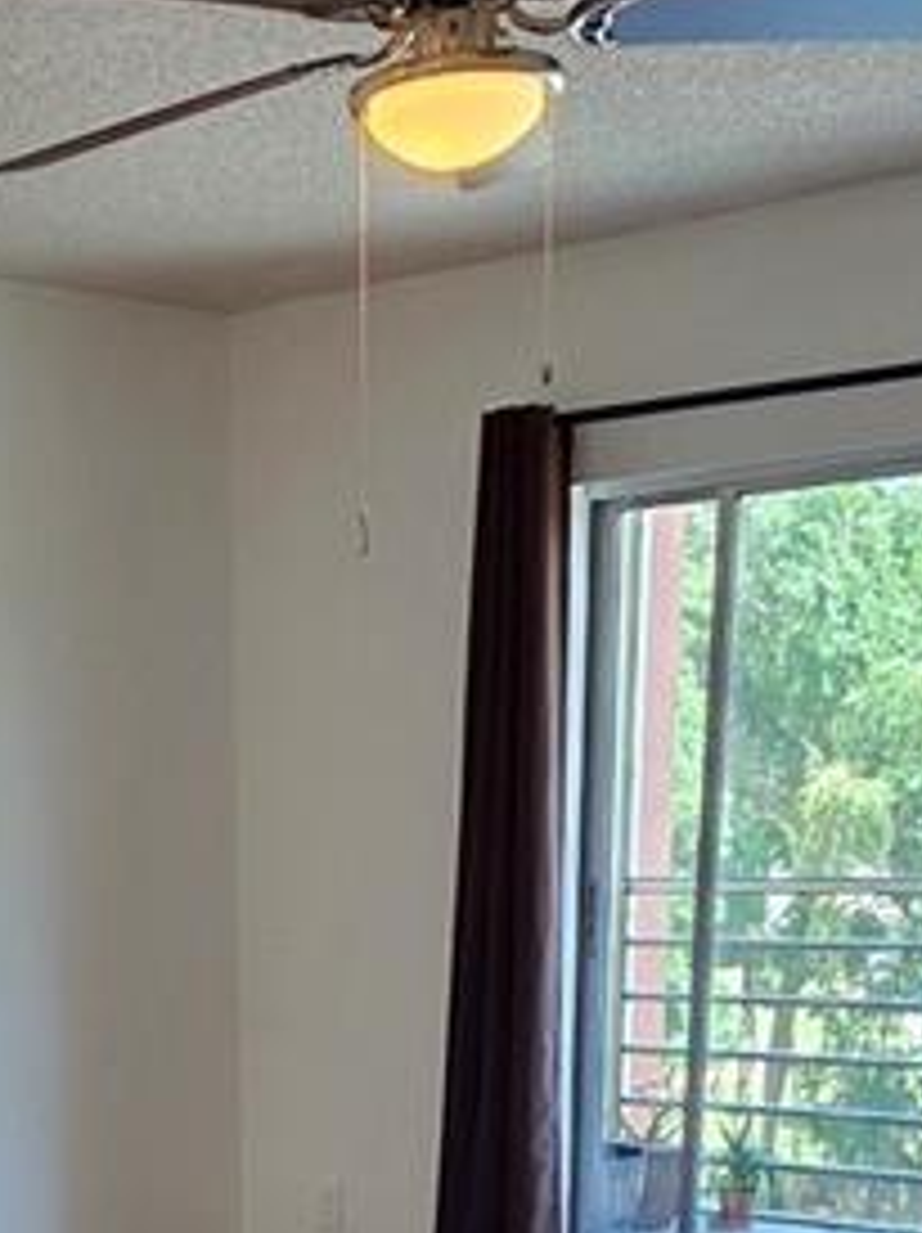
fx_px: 2027
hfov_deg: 24.7
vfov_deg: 29.0
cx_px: 54
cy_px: 1498
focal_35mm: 57
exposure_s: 1/120
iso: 125
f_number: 1.9
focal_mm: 2.2
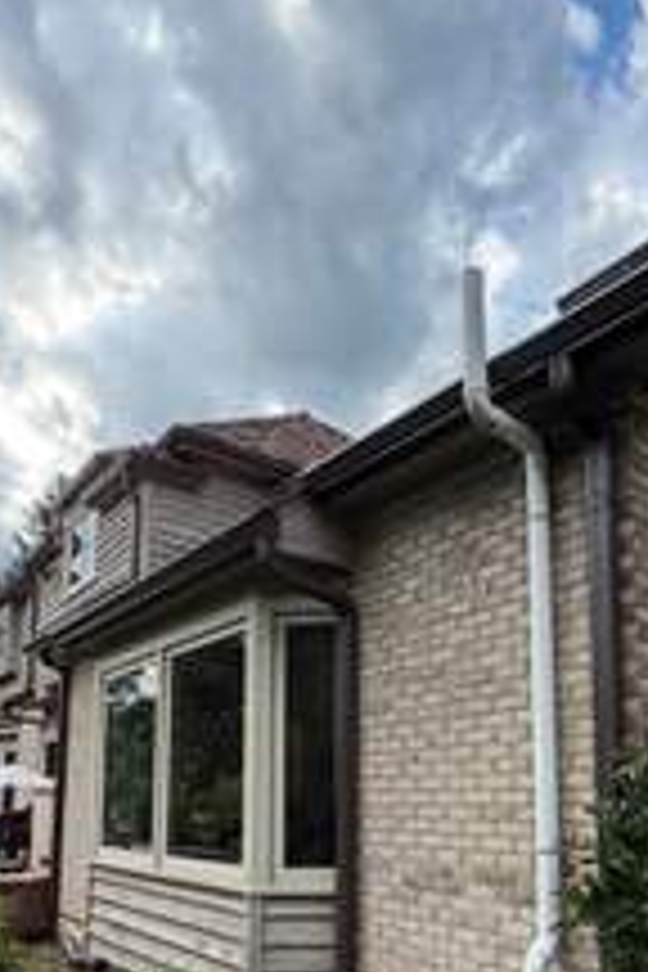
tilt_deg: +7.7
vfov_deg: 64.0
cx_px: 410
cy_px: 711
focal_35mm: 27
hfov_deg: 47.4
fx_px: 729
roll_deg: -0.8
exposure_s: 1/502
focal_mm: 2.22
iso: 50
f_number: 2.2
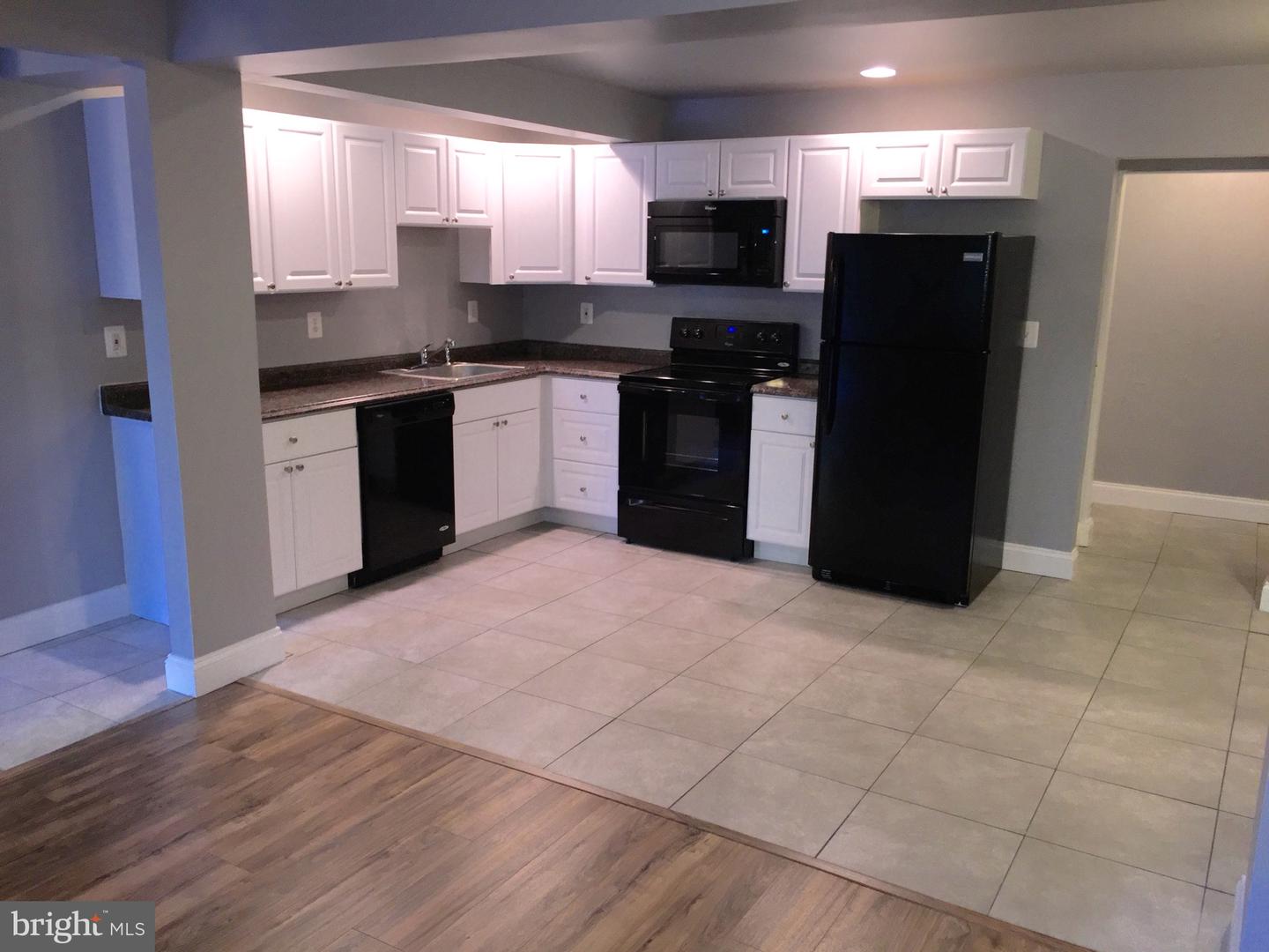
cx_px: 634
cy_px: 476
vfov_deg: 48.2
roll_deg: -0.8
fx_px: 1063
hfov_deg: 61.7
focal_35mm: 29
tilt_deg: -13.9
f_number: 2.2
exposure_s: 1/30
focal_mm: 4.15
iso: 64
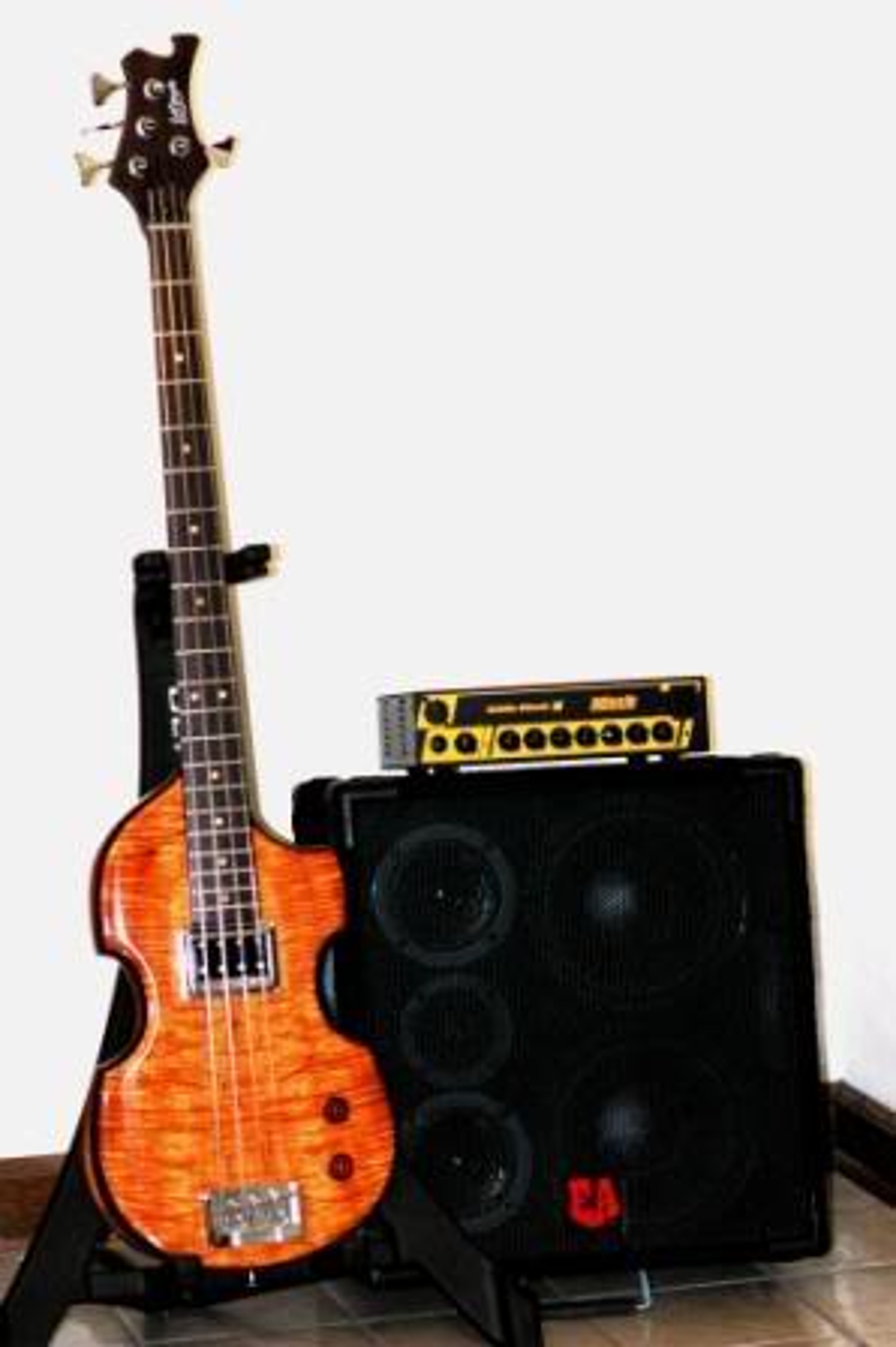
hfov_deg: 10.7
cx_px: 448
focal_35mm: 128
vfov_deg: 16.1
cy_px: 674
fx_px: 4767
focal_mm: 85
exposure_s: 1/60
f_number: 3.5
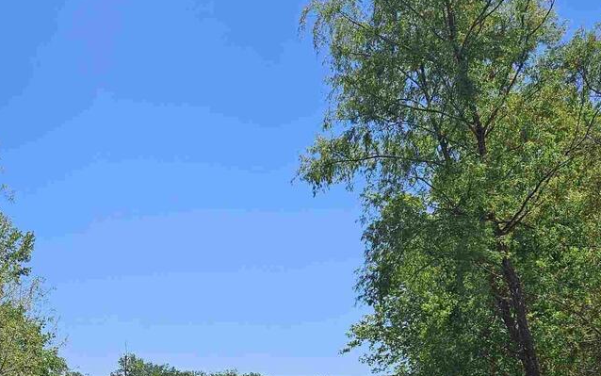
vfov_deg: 22.3
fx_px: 901
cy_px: 414
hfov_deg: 36.3
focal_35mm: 55
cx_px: 178
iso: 25
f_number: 1.8
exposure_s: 1/2302
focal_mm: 5.4
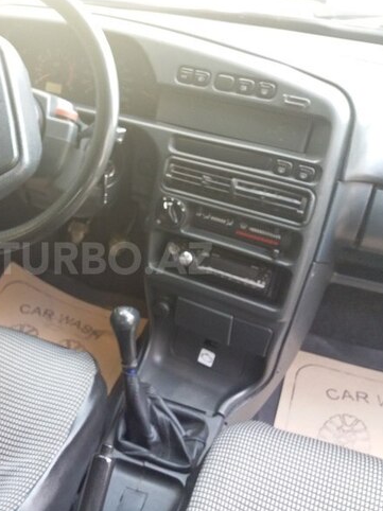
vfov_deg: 50.2
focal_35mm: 37
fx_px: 546
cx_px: 104
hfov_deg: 37.8
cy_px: 258
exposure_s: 1/33
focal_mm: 3.7
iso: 160
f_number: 1.9
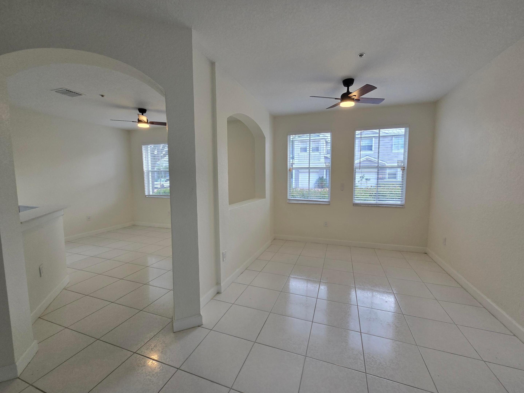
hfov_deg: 106.2
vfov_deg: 89.9
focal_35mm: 13
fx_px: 197
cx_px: 262
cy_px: 196
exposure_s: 1/120
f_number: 2.2
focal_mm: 2.2
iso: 64
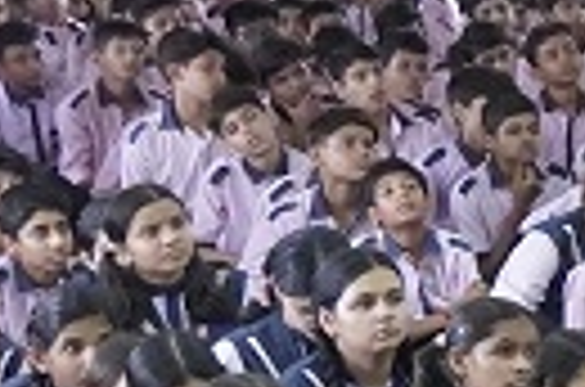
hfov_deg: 6.9
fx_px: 4310
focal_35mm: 266
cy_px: 338
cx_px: 1800
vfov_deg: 5.1
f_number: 4
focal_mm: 23
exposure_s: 1/160
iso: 5000
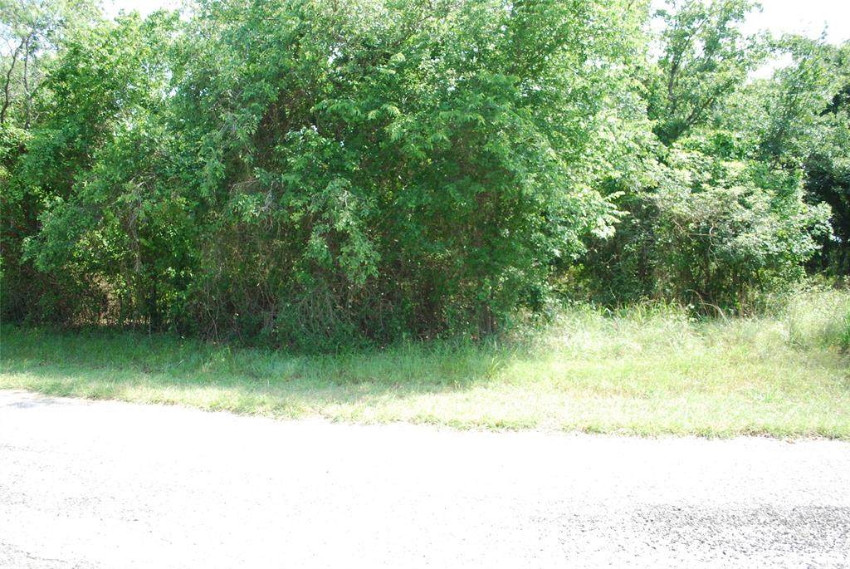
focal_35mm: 27
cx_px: 425
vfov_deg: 48.0
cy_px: 284
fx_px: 638
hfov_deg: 67.3
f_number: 3.5
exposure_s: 1/125
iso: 140
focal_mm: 18
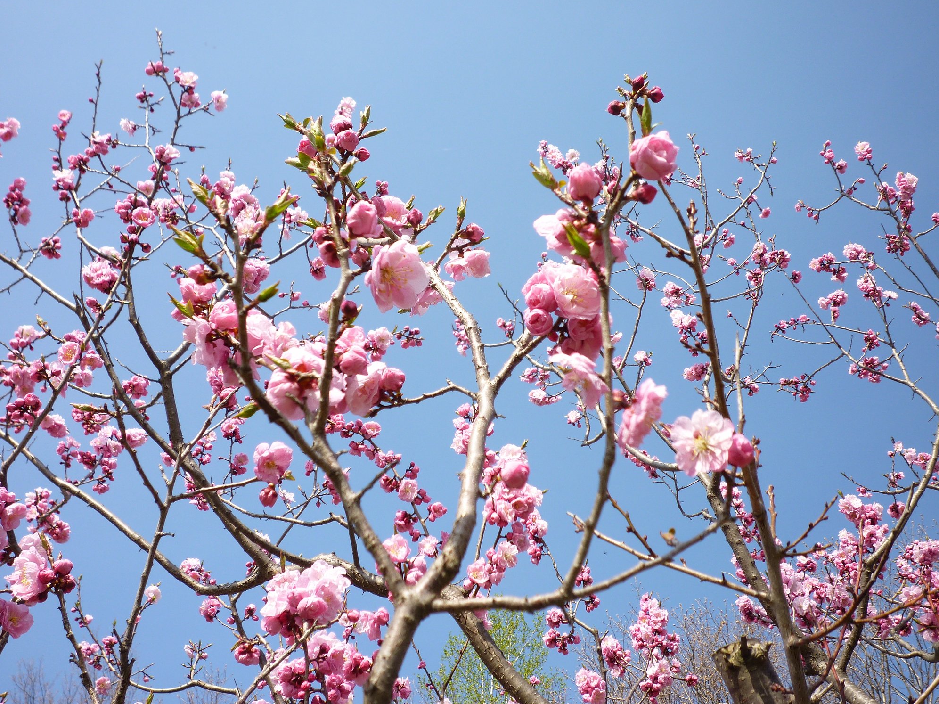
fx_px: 1003
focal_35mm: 37
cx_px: 475
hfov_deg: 50.1
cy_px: 345
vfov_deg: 38.7
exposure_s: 1/400
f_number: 3.8
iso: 80
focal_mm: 6.3
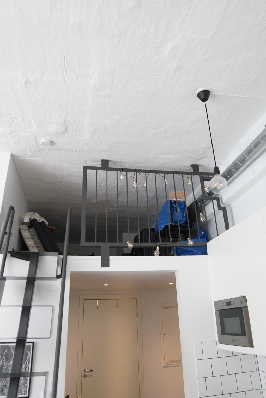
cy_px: 199
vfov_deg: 73.7
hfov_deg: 53.2
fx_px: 265
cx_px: 133
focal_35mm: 24
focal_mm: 16
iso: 640
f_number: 1.4
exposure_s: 1/500
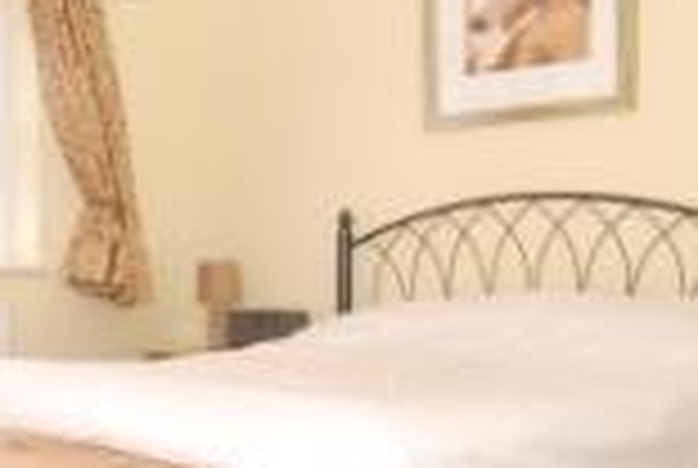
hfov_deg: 33.8
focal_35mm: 52
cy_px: 292
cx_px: -45
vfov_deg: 26.0
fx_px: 1010
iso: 200
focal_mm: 12
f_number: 4
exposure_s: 1/60
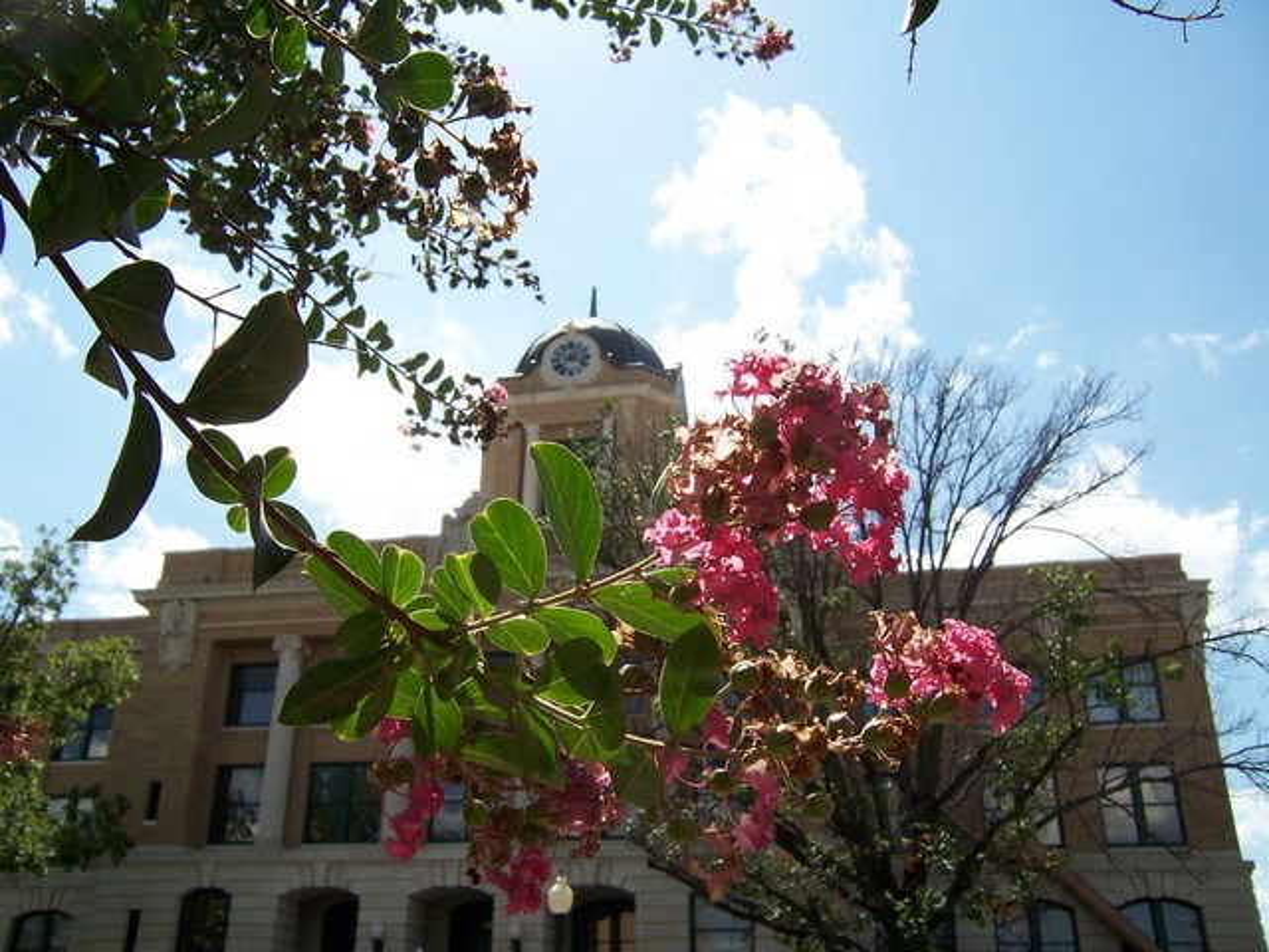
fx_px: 1210
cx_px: 634
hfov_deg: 55.4
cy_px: 476
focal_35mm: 33
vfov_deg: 42.9
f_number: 5.6
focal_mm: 5.5
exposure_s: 1/500
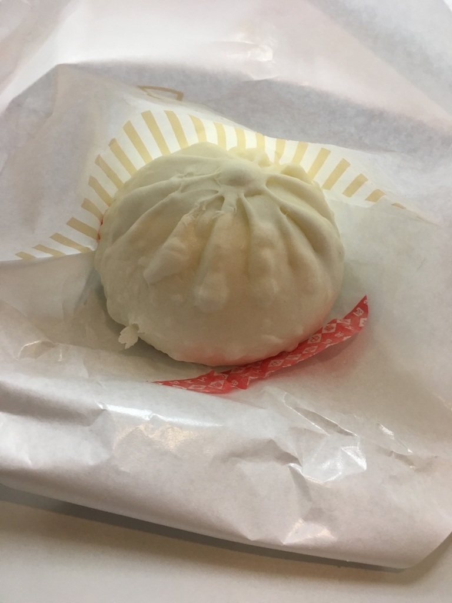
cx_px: 226
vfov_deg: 61.7
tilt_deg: -51.3
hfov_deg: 48.2
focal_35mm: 29
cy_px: 302
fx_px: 505
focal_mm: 4.15
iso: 100
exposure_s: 1/30
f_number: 2.2
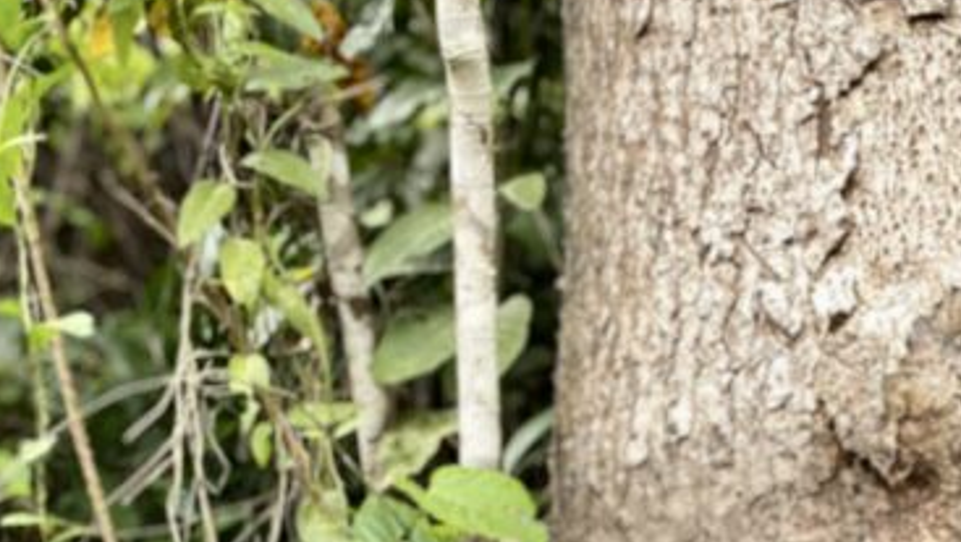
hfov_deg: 26.7
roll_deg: -0.1
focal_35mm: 79
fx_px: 2014
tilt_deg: -10.4
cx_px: 605
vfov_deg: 13.0
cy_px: 1134
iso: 50
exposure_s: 1/122
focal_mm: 4.25
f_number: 1.8
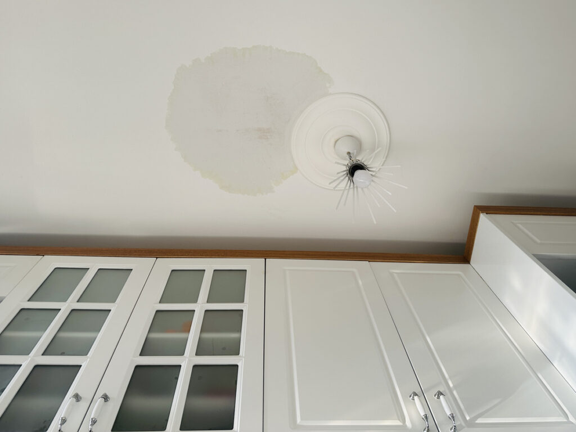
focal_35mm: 24
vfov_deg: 56.8
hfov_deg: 71.6
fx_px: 399
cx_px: 288
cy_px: 216
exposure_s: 1/253
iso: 80
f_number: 1.78
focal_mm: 6.86
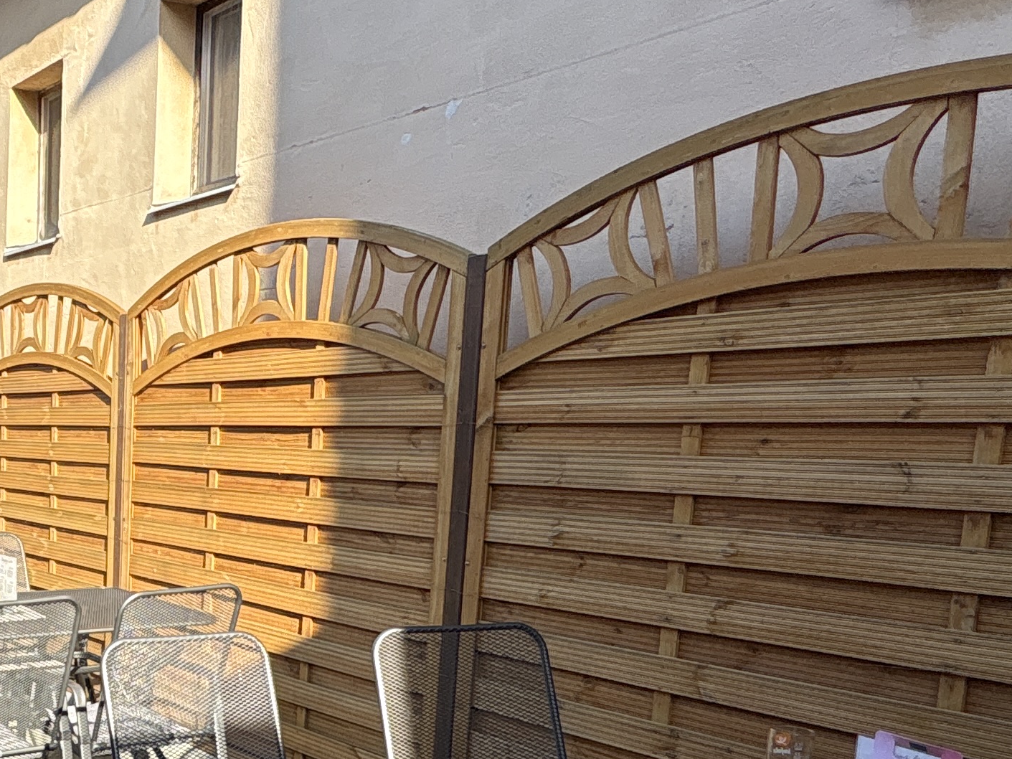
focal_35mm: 40
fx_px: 1169
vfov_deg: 34.9
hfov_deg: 38.0
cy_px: 595
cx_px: -129
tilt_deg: -8.8
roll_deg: +0.3
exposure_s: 1/812
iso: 40
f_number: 2.2
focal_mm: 2.22
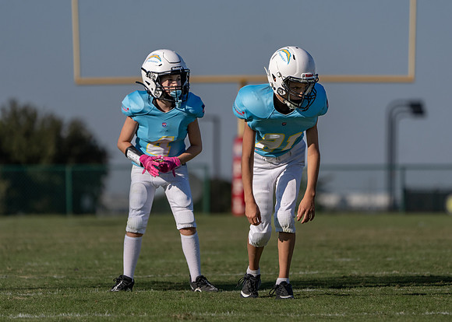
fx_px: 5058
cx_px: 260
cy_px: 164
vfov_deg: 3.7
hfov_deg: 5.1
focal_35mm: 394
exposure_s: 1/3200
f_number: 5.6
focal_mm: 324
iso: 250
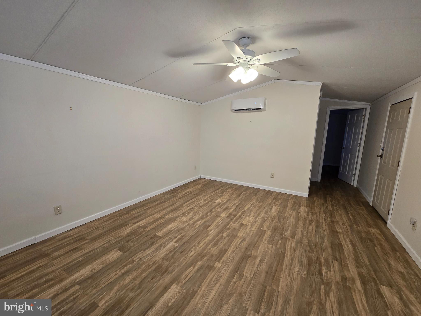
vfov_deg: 89.9
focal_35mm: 13
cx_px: 210
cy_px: 158
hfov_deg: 106.2
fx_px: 158
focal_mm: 2.2
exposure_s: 1/60
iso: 200
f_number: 2.2
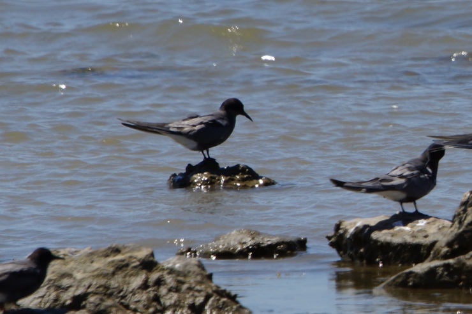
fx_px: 7864
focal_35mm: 600
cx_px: 236
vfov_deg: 2.3
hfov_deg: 3.4
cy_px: 157
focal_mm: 400
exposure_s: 1/500
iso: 125
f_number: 8
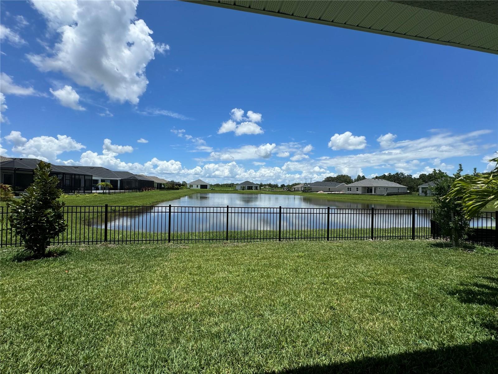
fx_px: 201
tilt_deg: +0.2
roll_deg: -1.2
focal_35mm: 14
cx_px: 249
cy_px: 187
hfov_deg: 102.1
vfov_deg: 85.7
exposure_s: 1/2985
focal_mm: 2.22
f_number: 2.2
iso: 40
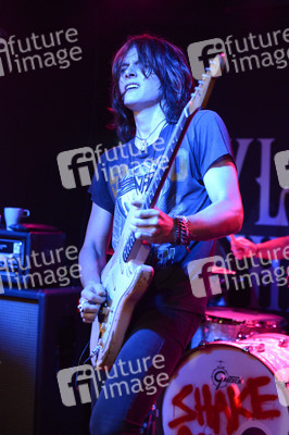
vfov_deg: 28.9
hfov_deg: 19.4
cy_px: 218
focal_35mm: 70
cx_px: 144
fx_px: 844
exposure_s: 1/320
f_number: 3.5
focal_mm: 70
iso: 5000
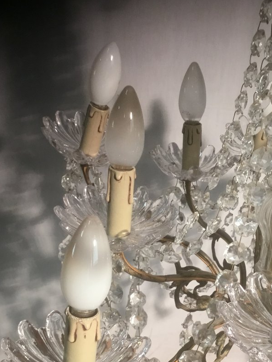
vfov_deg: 39.4
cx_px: 176
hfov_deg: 30.7
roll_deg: -4.4
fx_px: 492
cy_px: 268
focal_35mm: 47
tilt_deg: -31.4
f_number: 2.4
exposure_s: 1/33
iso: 125
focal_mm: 3.3
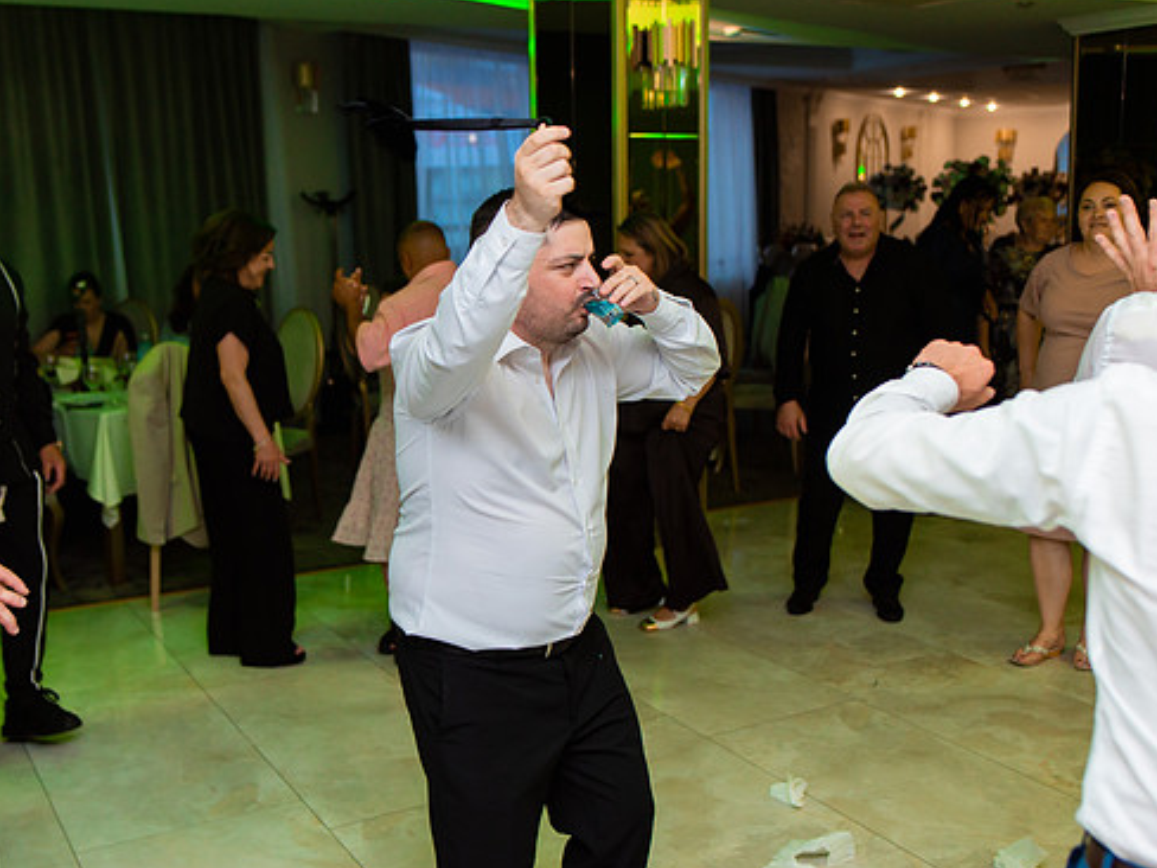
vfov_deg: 36.0
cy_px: 445
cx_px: 531
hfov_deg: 46.8
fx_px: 1337
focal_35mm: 40
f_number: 3.2
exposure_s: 1/200
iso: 1250
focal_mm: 35
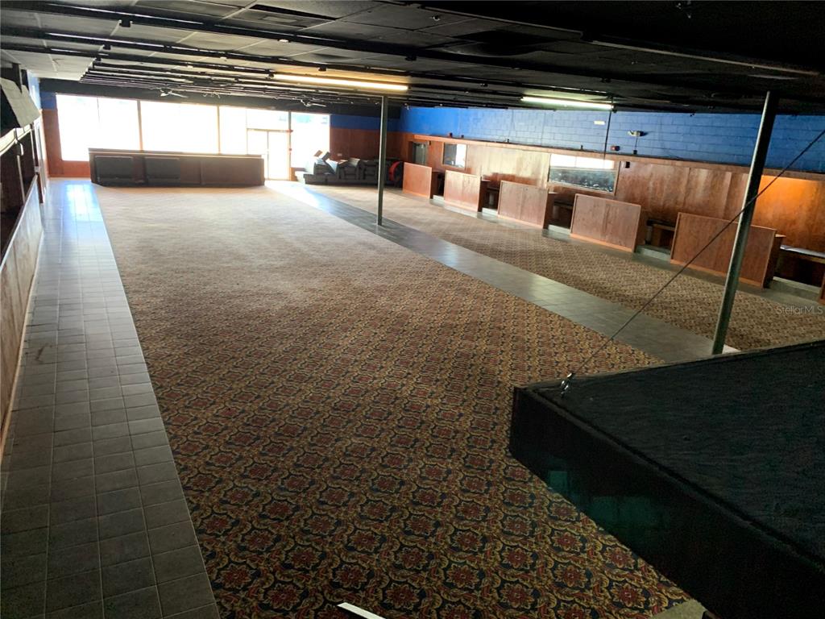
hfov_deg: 67.3
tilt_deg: -19.4
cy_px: 310
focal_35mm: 26
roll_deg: -3.7
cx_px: 412
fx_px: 620
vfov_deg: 53.1
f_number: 1.8
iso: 400
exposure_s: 1/40
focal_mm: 4.25
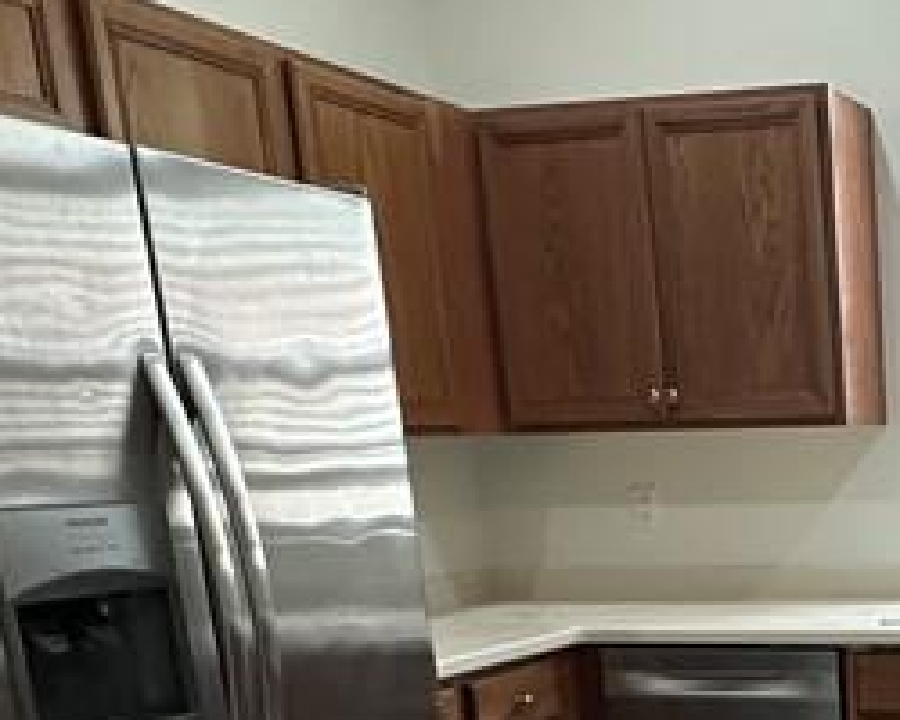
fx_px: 1492
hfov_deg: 28.9
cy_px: 799
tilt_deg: -13.3
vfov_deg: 25.1
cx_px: 1087
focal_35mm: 56
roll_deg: +1.1
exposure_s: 1/60
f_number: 2.2
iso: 250
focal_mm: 2.22
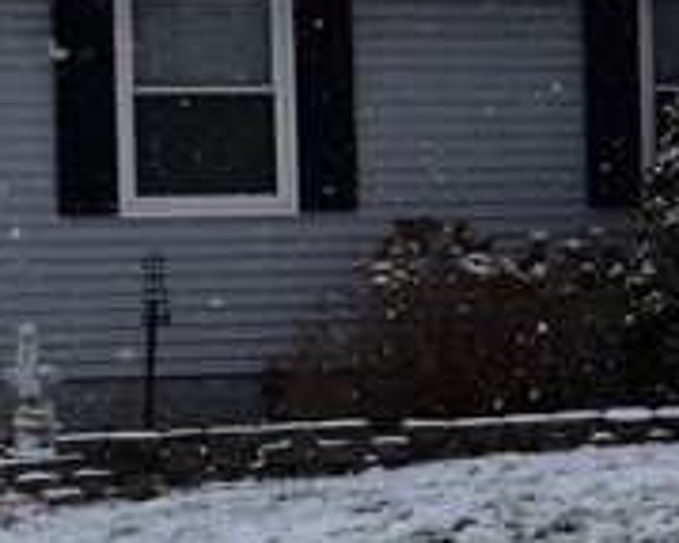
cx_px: 1381
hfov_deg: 8.5
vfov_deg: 7.2
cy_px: 357
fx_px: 4295
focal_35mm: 214
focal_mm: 25
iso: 360
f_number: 11
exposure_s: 1/500
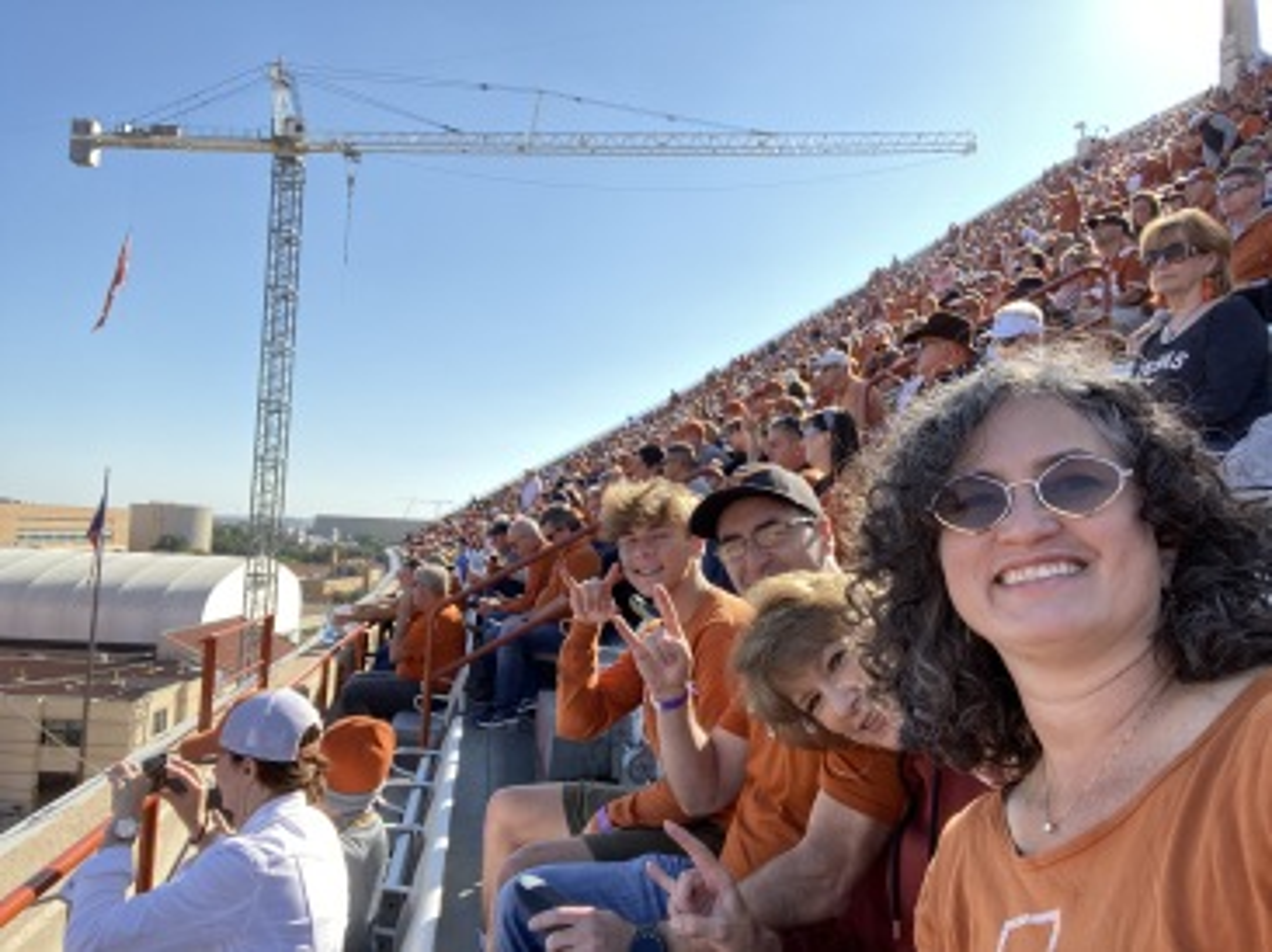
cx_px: 636
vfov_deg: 58.8
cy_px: 476
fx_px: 845
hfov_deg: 74.0
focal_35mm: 23
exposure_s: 1/239
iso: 25
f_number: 2.2
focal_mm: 2.71
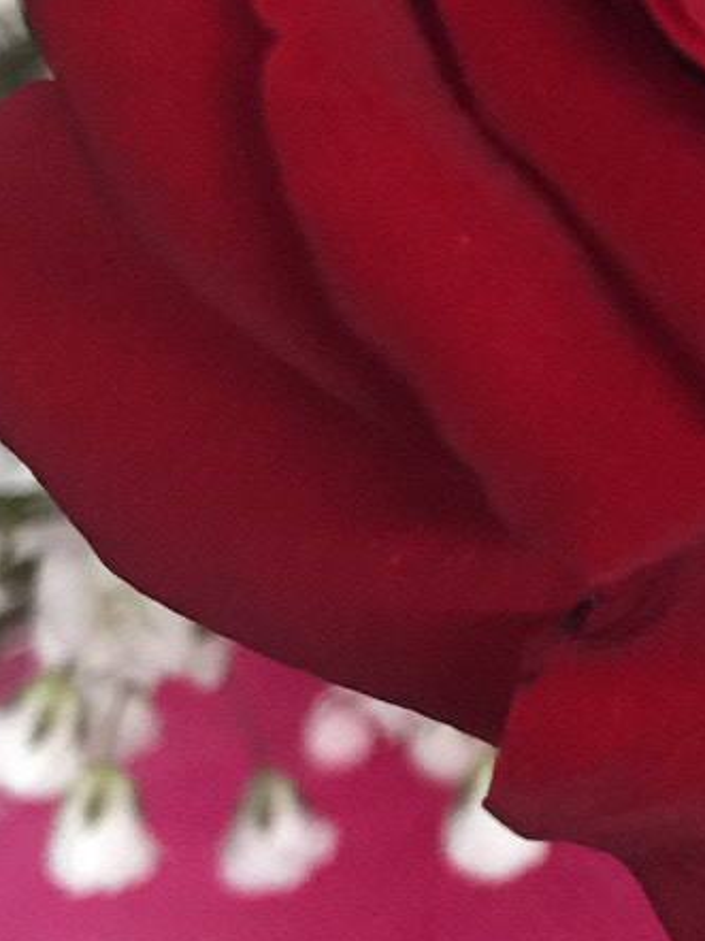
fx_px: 2854
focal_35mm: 105
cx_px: 935
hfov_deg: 13.5
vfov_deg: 18.1
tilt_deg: -52.8
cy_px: -72
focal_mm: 4.15
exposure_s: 1/15
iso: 100
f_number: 2.2
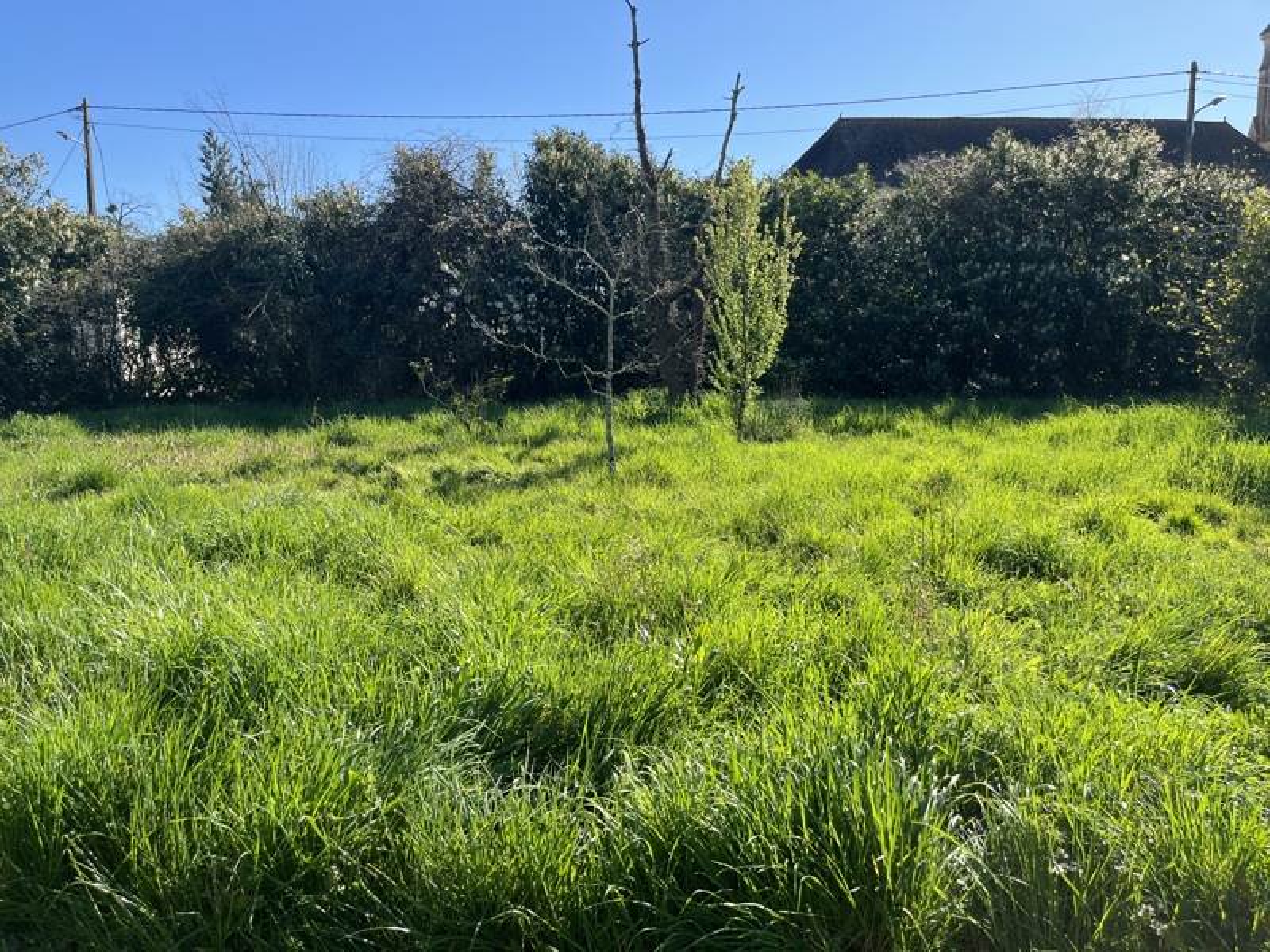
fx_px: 954
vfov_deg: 53.1
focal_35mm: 26
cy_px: 476
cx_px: 635
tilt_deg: -8.4
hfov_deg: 67.3
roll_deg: +1.2
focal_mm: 5.1
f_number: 1.6
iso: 50
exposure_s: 1/1536
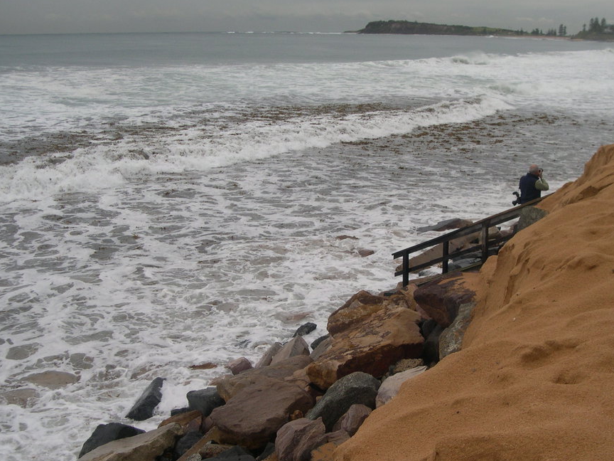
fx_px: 780
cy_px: 242
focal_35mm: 44
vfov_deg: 32.9
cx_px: 330
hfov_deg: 42.9
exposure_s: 1/130
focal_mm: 8
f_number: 7.6
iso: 100
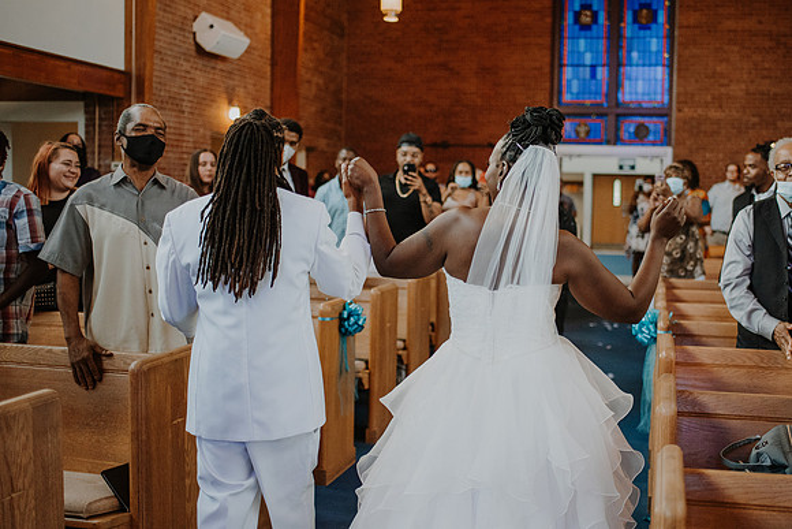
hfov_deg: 46.6
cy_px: 256
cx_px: 465
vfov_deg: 32.2
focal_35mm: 42
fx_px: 916
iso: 2800
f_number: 1.8
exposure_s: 1/1250
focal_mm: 35
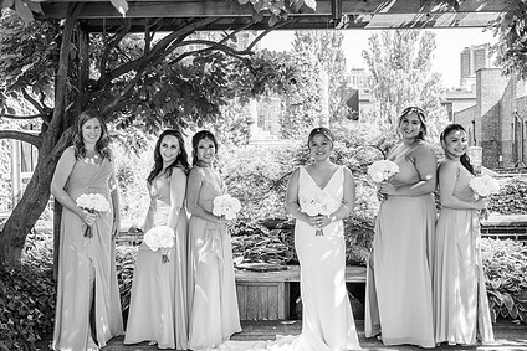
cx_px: 324
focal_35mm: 41
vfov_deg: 32.7
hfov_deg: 47.0
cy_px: 168
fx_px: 600
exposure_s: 1/250
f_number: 4
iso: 160
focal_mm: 30
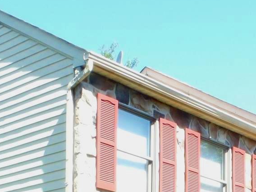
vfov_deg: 16.1
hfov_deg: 23.1
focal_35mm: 83
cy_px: 297
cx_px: 220
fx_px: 614
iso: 80
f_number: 8
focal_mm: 4.1
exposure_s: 1/30
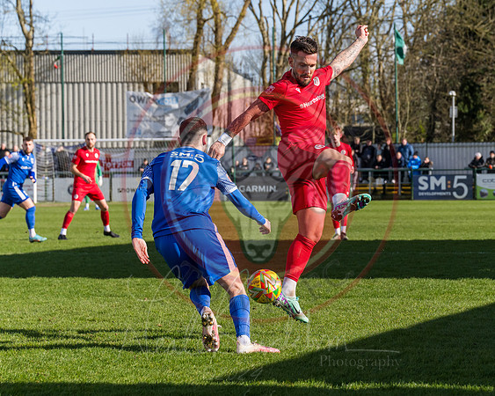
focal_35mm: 137
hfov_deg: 14.0
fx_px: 2011
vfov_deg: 11.2
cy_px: 211
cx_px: 345
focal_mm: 70
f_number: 4
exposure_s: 1/3200
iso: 200
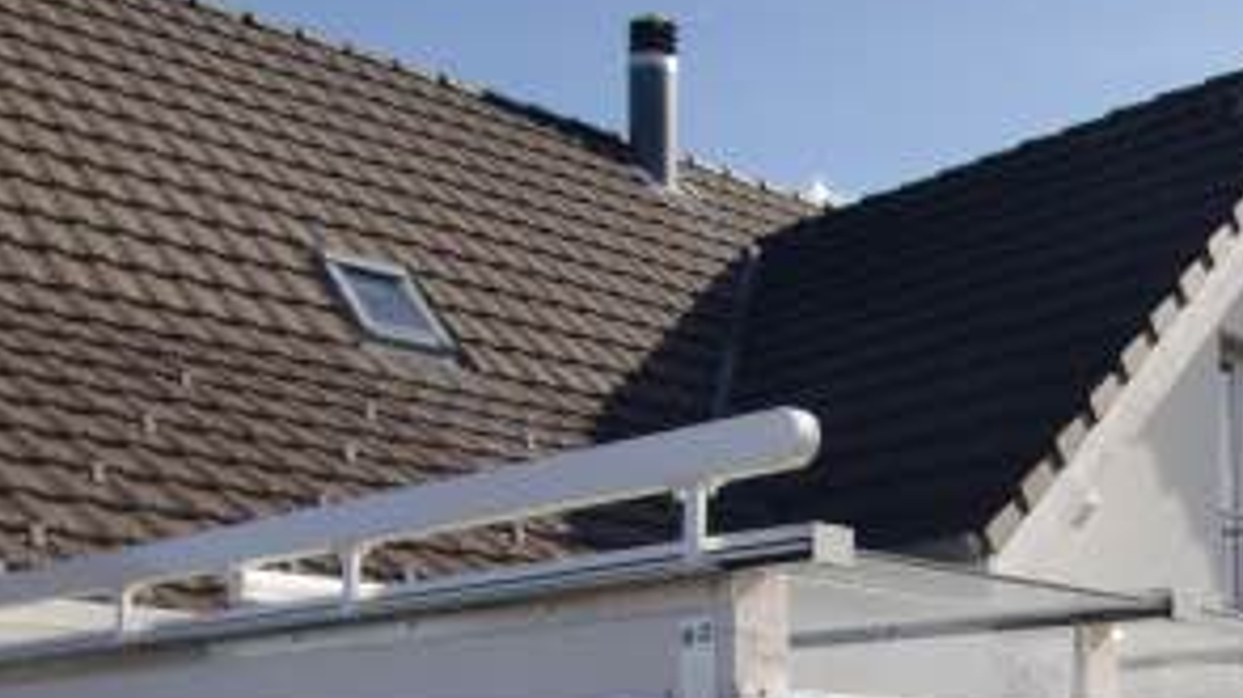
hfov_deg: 35.7
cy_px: 749
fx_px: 1878
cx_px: 947
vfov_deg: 20.2
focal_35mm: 57
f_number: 7
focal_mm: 4.9
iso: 64
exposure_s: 1/200
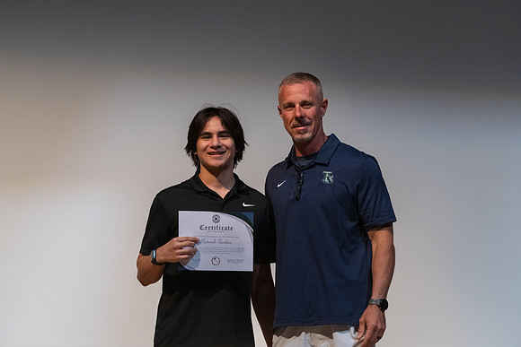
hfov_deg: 12.0
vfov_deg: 8.0
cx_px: 260
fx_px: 2475
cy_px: 174
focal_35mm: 171
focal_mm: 171
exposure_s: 1/320
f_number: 4
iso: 5000
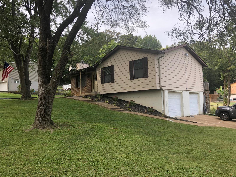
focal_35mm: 28
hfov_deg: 63.4
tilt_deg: +4.7
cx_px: 118
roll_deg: +1.9
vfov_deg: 49.7
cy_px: 88
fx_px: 191
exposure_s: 1/510
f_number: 1.8
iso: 20
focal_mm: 4
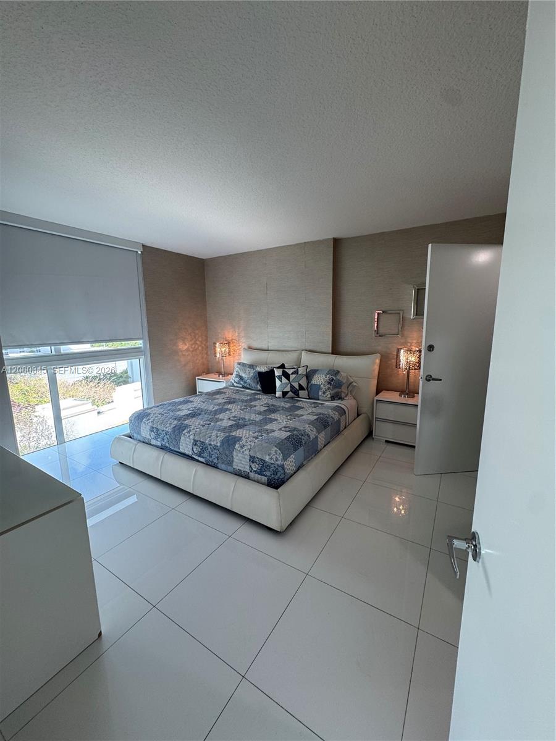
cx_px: 278
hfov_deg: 85.7
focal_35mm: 14
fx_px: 300
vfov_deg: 102.1
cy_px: 370
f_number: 2.2
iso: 80
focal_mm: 2.22
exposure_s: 1/120
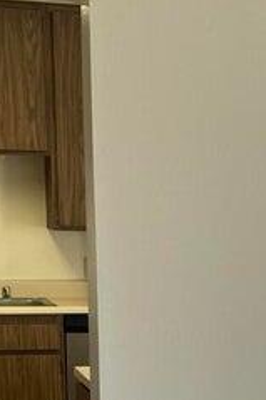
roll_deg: -0.4
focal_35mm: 116
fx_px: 1287
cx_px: 340
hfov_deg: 11.5
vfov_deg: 17.0
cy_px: 452
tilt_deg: -12.0
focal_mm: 4.2
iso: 50
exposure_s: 1/120
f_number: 1.6
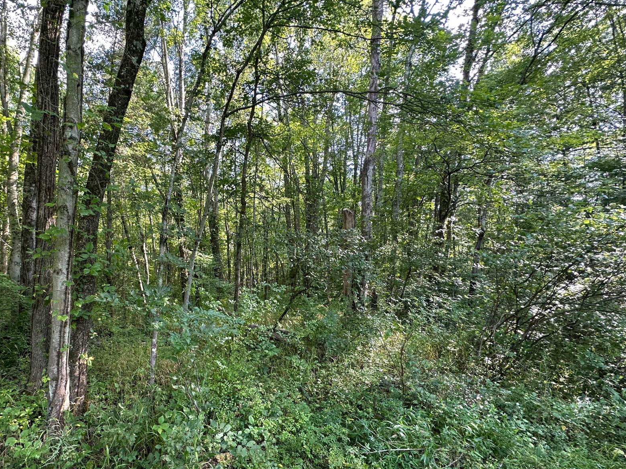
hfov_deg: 86.2
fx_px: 326
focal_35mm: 18
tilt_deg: -3.3
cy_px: 292
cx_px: 238
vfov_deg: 70.5
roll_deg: -0.7
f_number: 2.2
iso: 125
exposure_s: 1/99
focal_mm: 2.22
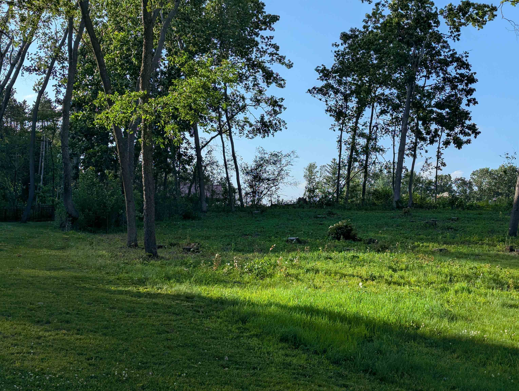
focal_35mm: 48
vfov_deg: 30.3
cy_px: 196
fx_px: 721
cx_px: 260
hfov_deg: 39.6
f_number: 1.85
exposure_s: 1/1949
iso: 47
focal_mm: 6.81
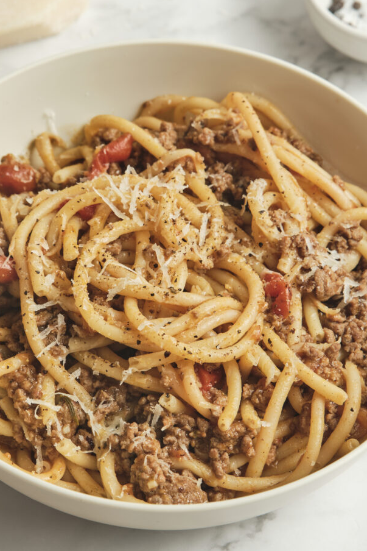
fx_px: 1819
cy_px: 276
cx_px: 176
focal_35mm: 119
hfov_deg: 11.5
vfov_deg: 17.2
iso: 160
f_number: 8
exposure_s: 1/250
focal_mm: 70
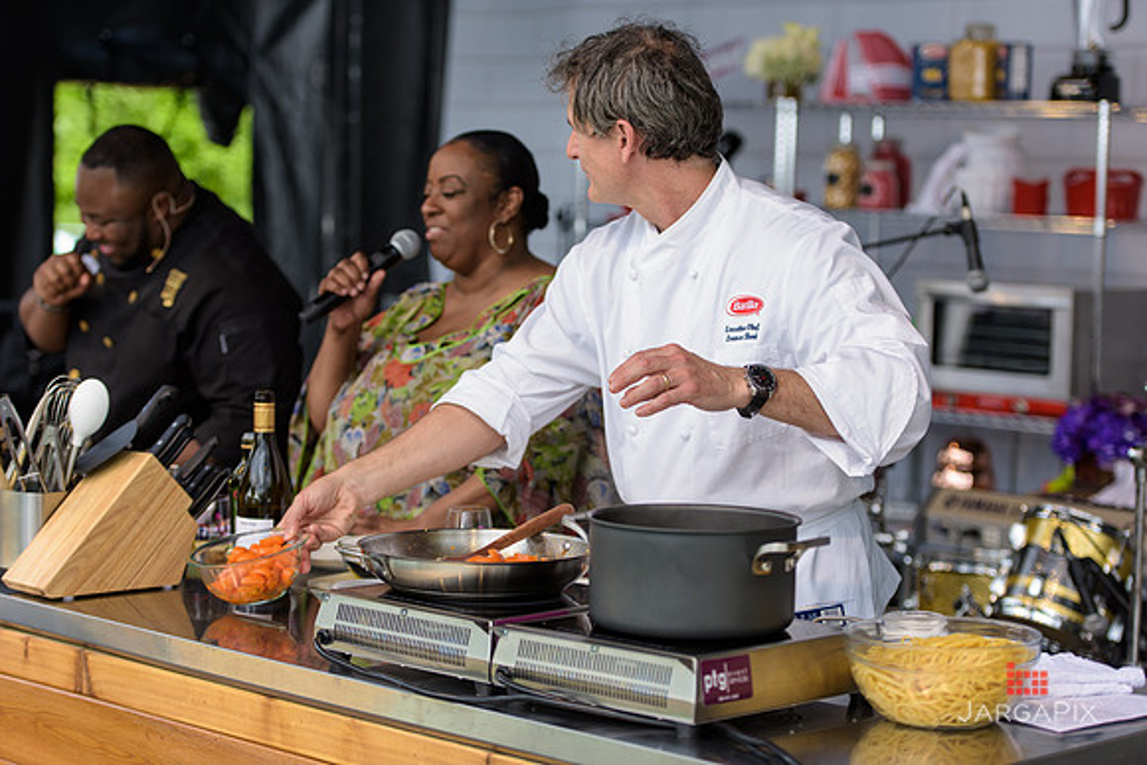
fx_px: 2932
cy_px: 382
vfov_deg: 14.9
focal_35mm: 92
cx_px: 574
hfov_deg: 22.1
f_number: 3.2
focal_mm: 92
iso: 250
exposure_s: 1/1000
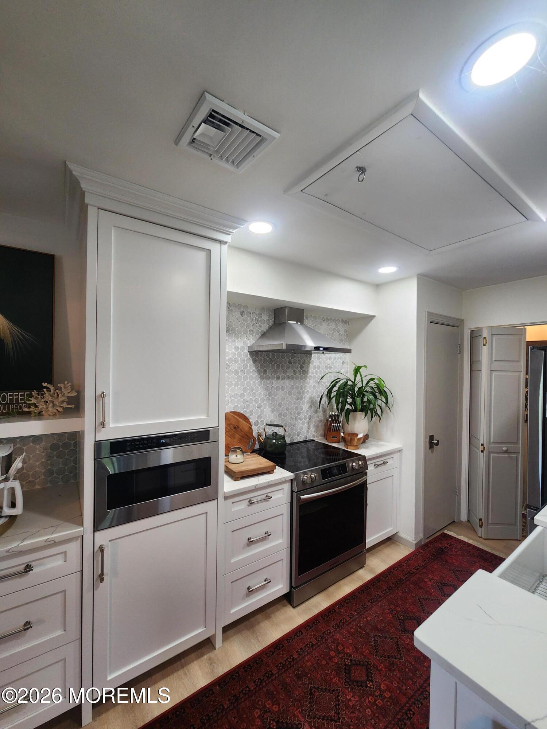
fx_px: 274
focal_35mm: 13
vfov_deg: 106.2
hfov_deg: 89.9
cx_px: 274
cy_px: 364
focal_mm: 2.2
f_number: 2.2
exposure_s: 1/60
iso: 160
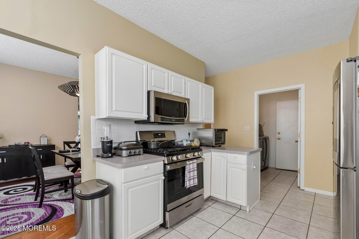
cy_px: 120
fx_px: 150
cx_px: 180
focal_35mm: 15
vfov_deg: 77.3
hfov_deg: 100.4
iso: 1000
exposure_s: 1/250
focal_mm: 15
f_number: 7.1
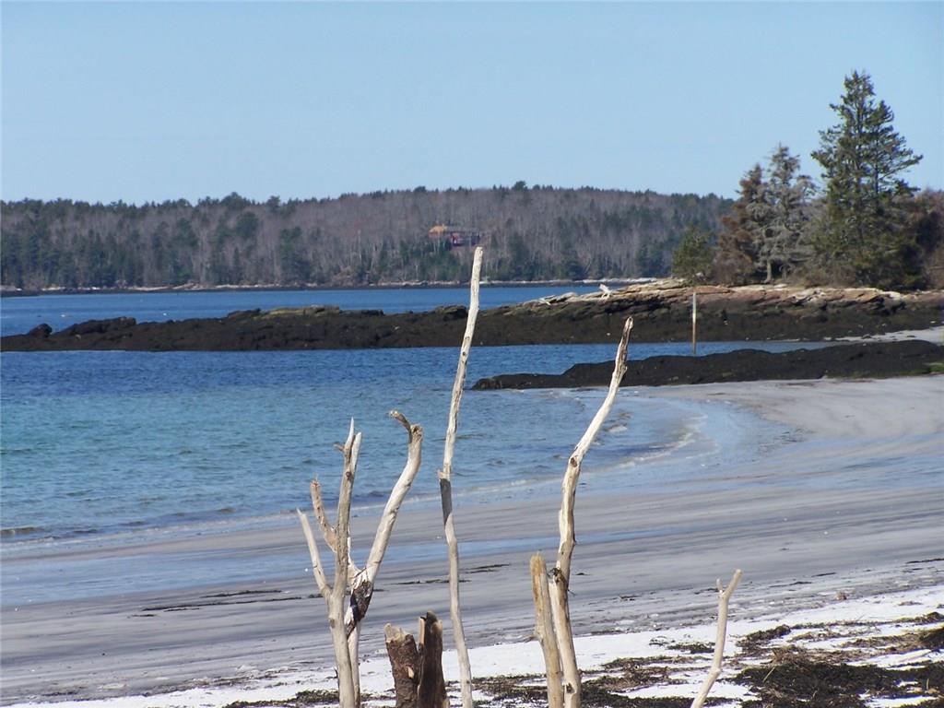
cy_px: 354
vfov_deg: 7.9
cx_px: 472
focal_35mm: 189
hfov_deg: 10.5
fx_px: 5154
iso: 80
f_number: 4.5
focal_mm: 31.3
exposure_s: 1/800
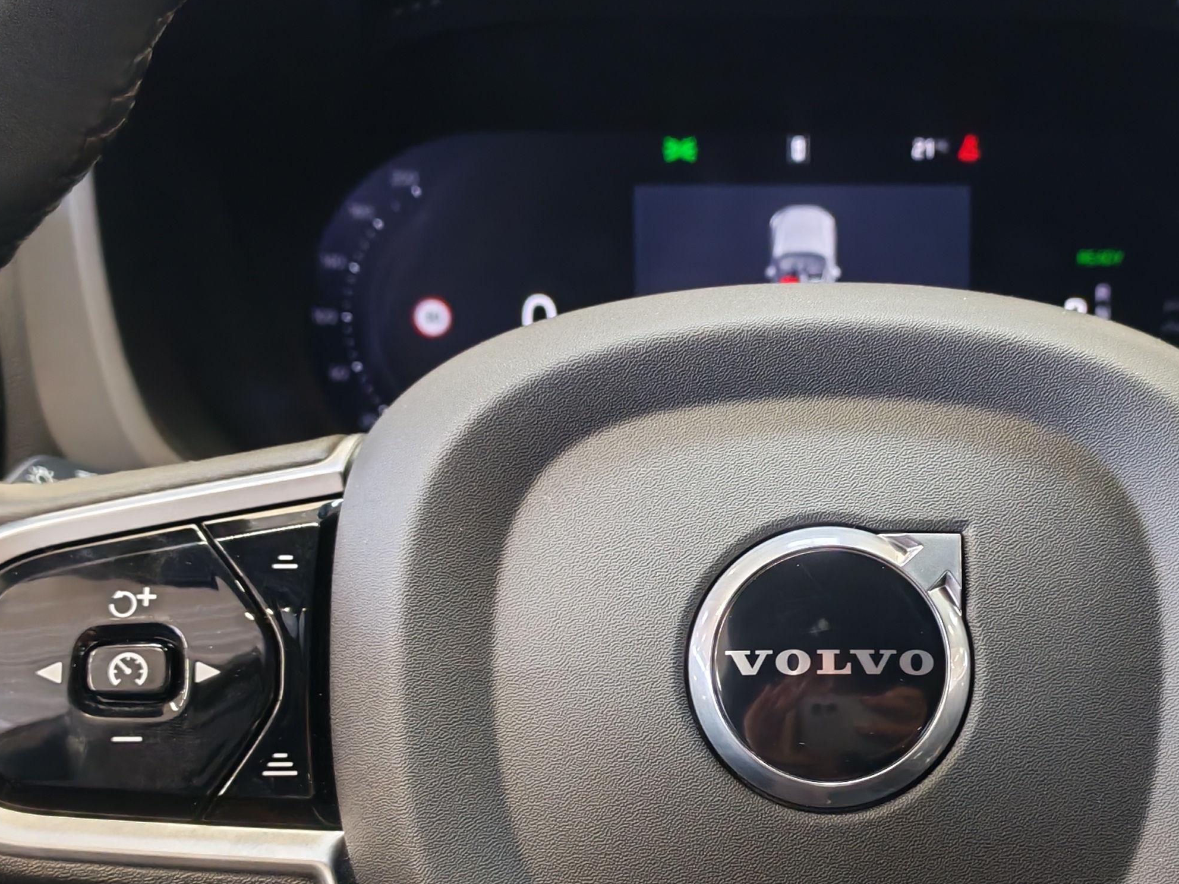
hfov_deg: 29.9
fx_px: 2180
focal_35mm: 64
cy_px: 614
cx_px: 829
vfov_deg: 22.8
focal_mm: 6.12
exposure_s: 1/50
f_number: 1.9
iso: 640
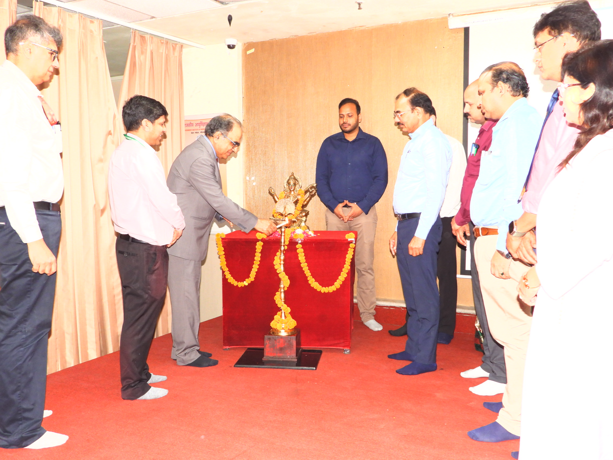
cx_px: 306
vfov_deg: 44.2
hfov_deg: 56.8
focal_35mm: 32
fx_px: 567
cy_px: 230
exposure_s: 1/30
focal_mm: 5.8
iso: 200
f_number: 3.2
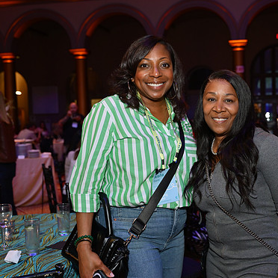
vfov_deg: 34.7
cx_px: 187
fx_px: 445
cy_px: 142
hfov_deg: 34.3
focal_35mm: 49
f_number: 4
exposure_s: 1/100
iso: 800
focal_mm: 37
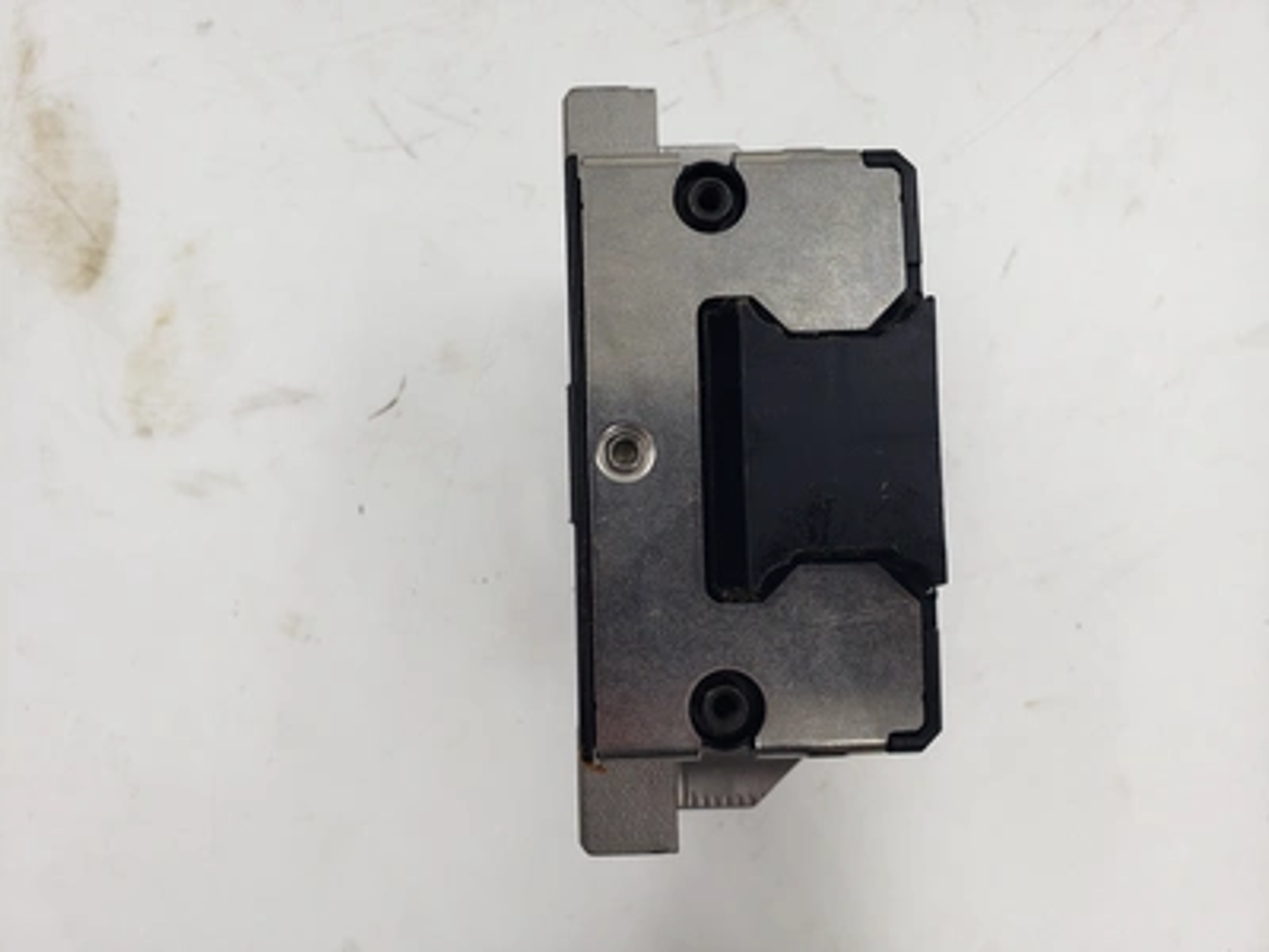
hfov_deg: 67.3
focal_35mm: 26
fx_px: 953
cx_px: 634
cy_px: 476
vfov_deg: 53.1
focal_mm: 4.3
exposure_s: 1/179
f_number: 2.4
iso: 50
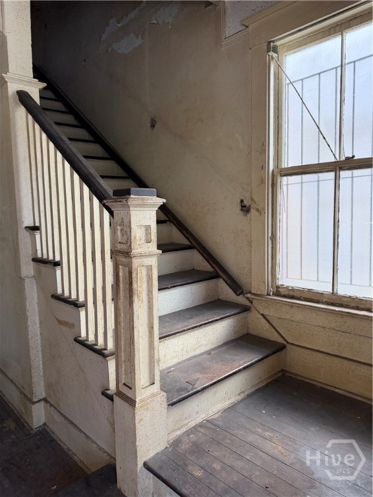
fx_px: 345
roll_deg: +1.1
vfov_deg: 71.6
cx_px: 186
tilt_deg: -6.8
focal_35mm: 24
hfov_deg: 56.8
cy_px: 248
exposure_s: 1/108
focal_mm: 6.76
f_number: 1.78
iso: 200
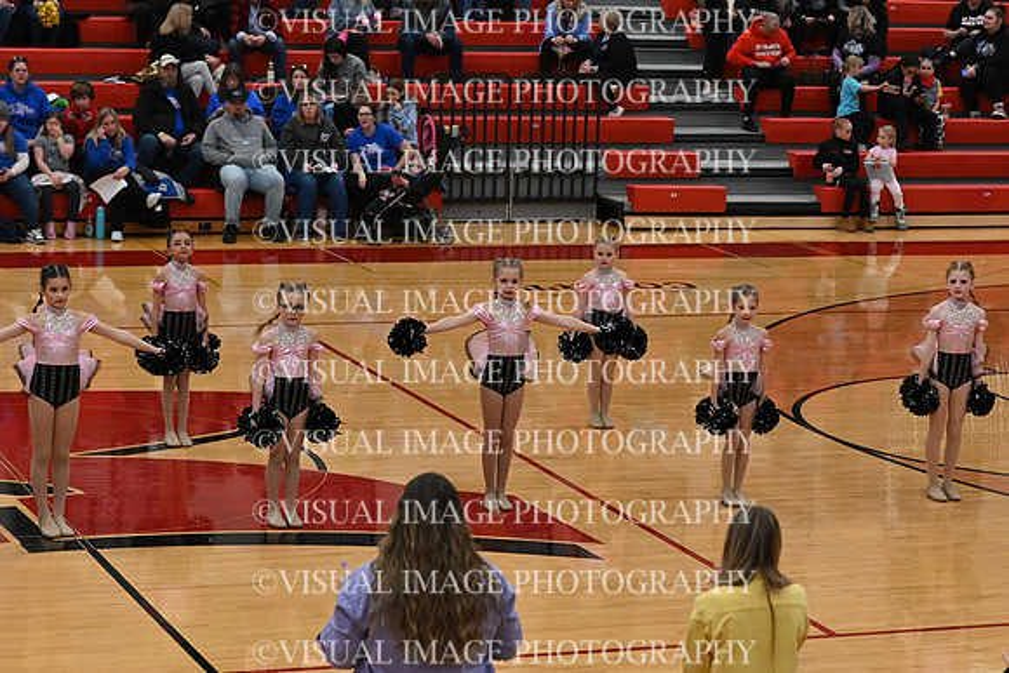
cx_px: 504
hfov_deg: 19.5
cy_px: 336
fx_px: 2943
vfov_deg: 13.0
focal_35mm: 105
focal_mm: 70
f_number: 4
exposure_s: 1/400
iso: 5000
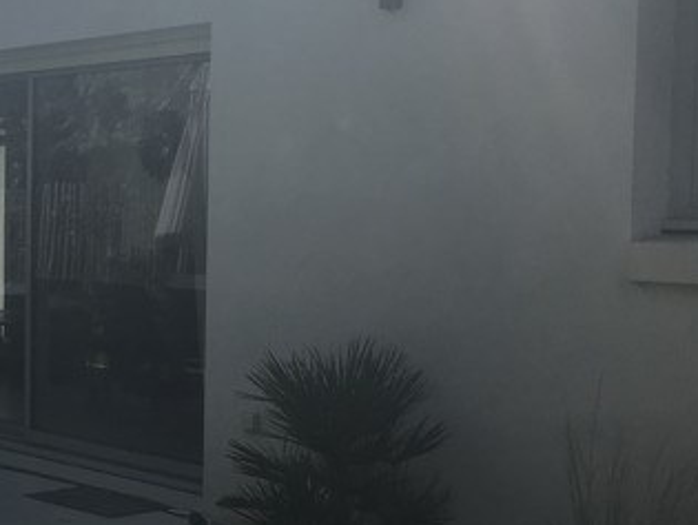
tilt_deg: -3.0
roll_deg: +0.5
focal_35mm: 71
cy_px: 299
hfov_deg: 25.5
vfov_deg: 20.8
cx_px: -53
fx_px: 1433
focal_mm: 3.99
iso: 20
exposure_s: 1/4167
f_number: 1.8
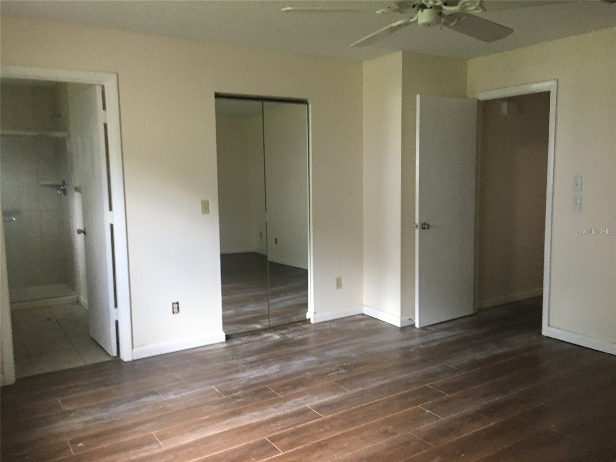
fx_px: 516
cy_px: 231
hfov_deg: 61.7
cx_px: 308
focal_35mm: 29
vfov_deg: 48.2
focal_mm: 4.15
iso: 125
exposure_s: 1/30
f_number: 2.2
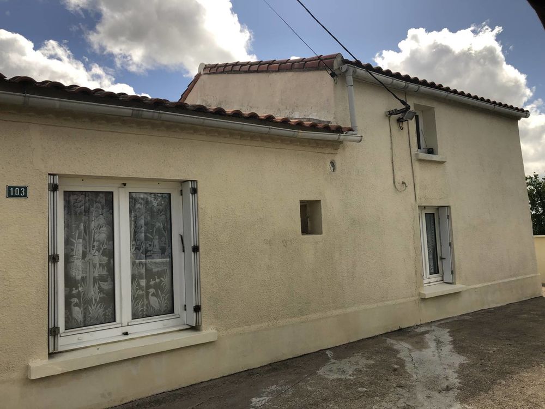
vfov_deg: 49.7
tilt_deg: +5.0
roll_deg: +0.9
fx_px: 441
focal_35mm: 28
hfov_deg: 63.4
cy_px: 204
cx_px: 272
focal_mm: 3.99
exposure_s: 1/2667
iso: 25
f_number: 1.8
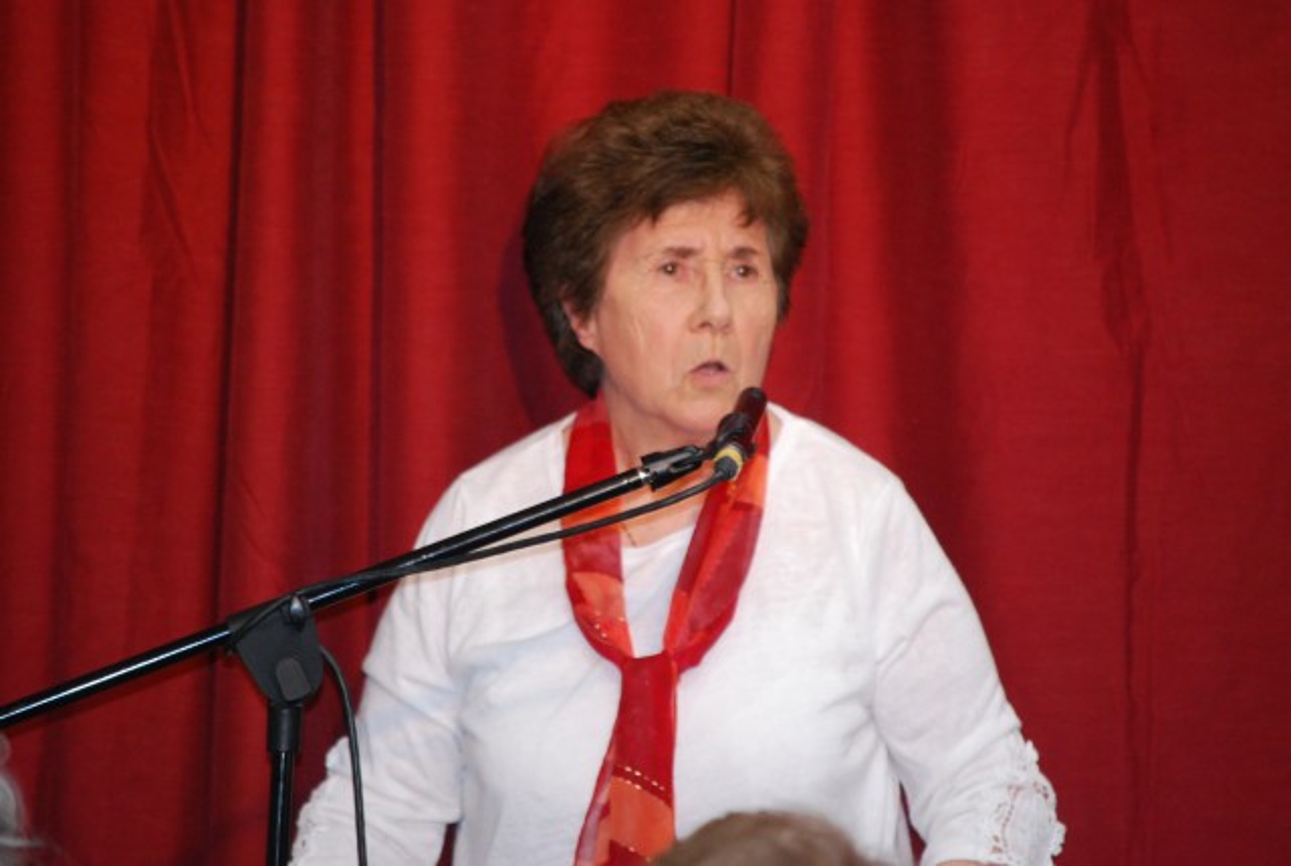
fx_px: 9429
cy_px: 433
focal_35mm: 262
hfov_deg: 7.8
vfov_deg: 5.3
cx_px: 646
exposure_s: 1/60
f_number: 5.6
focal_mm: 175
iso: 900
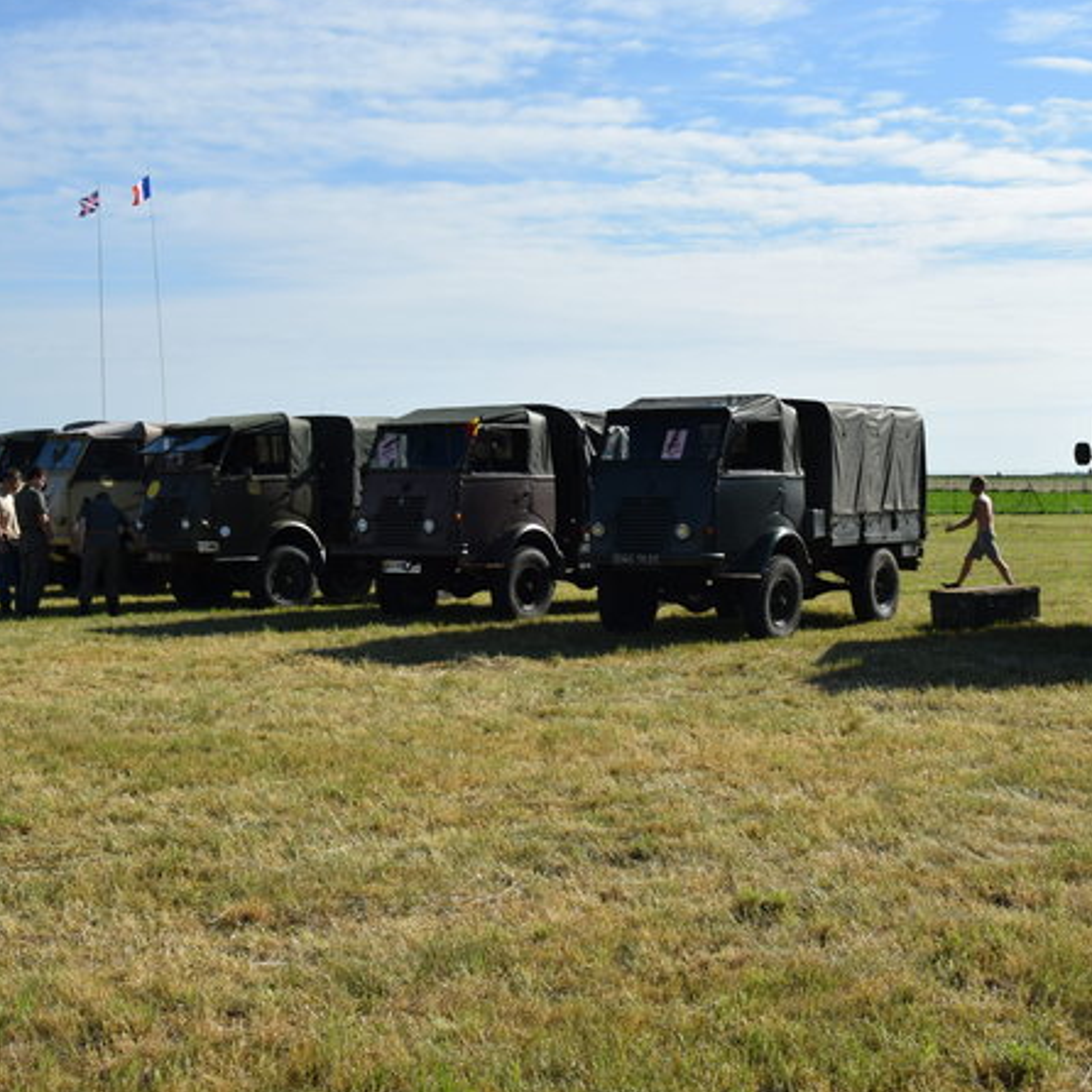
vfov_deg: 32.8
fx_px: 1856
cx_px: 597
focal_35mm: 52
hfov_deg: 32.8
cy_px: 557
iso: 100
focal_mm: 26
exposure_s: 1/200
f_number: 11
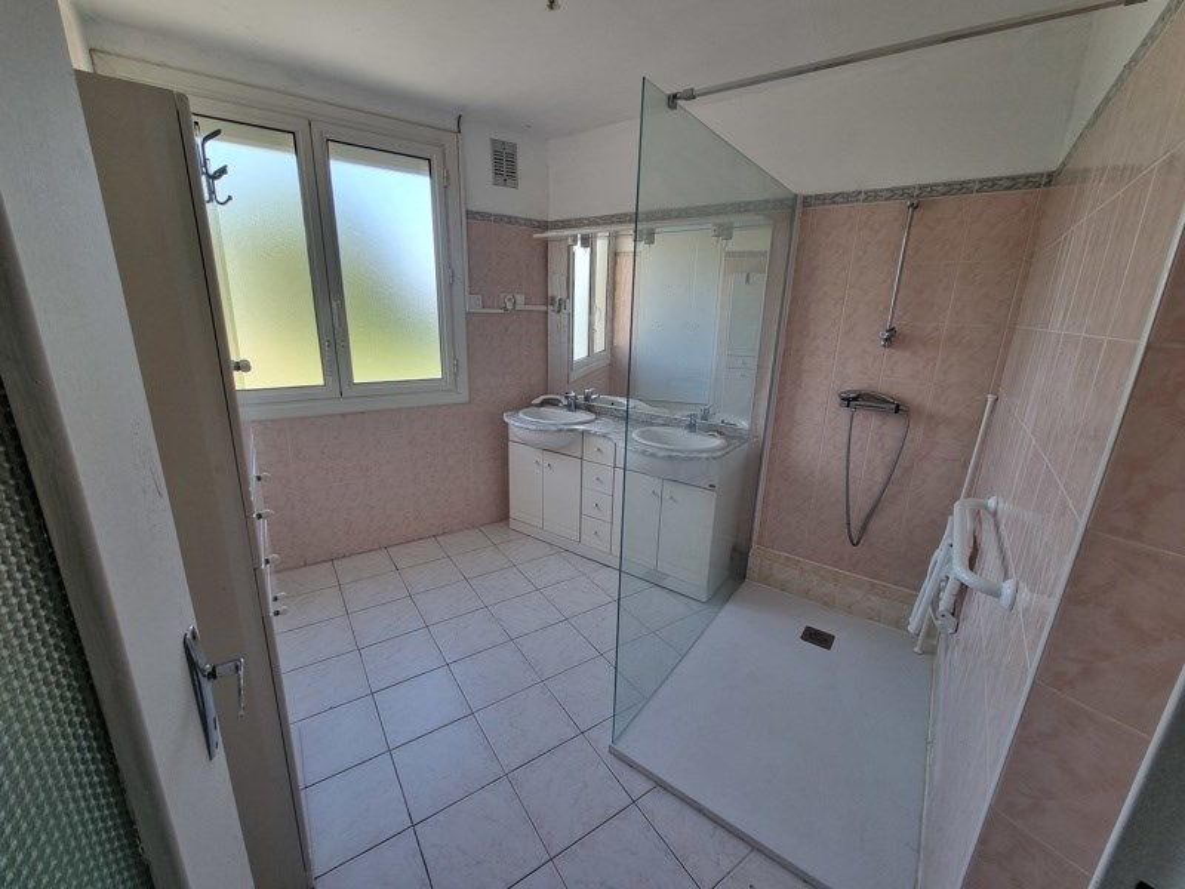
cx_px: 592
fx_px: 445
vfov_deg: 89.9
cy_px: 444
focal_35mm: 13
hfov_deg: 106.2
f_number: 2.2
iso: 50
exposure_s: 1/100
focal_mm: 2.2
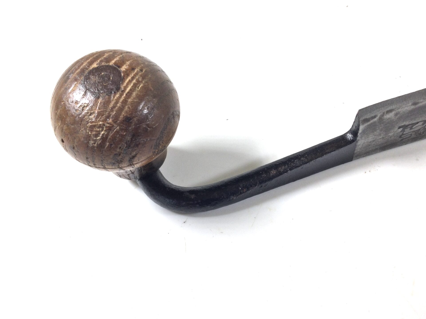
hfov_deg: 58.4
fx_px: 381
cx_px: 213
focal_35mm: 31
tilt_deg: -57.4
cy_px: 160
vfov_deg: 45.4
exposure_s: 1/124
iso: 25
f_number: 2.4
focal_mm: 3.3
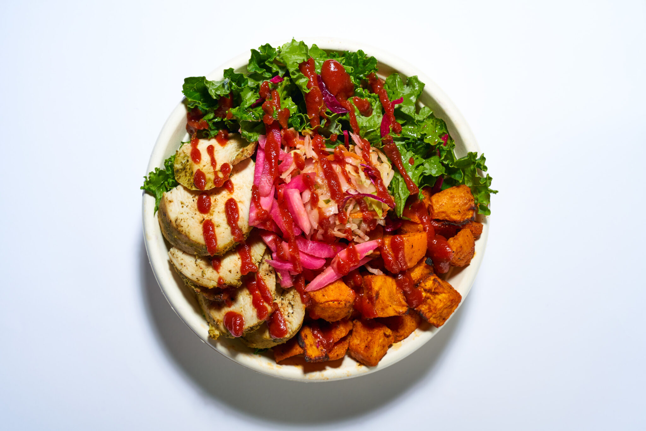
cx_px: 323
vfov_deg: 28.3
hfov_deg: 41.4
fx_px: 854
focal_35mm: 48
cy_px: 216
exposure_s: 1/125
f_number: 10
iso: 125
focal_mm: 47.6
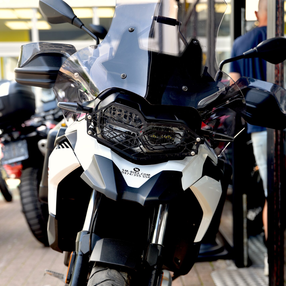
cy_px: 191
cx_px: 143
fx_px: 720
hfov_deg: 22.5
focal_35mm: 77
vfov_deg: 22.4
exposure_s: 1/60
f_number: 4
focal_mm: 60
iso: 100
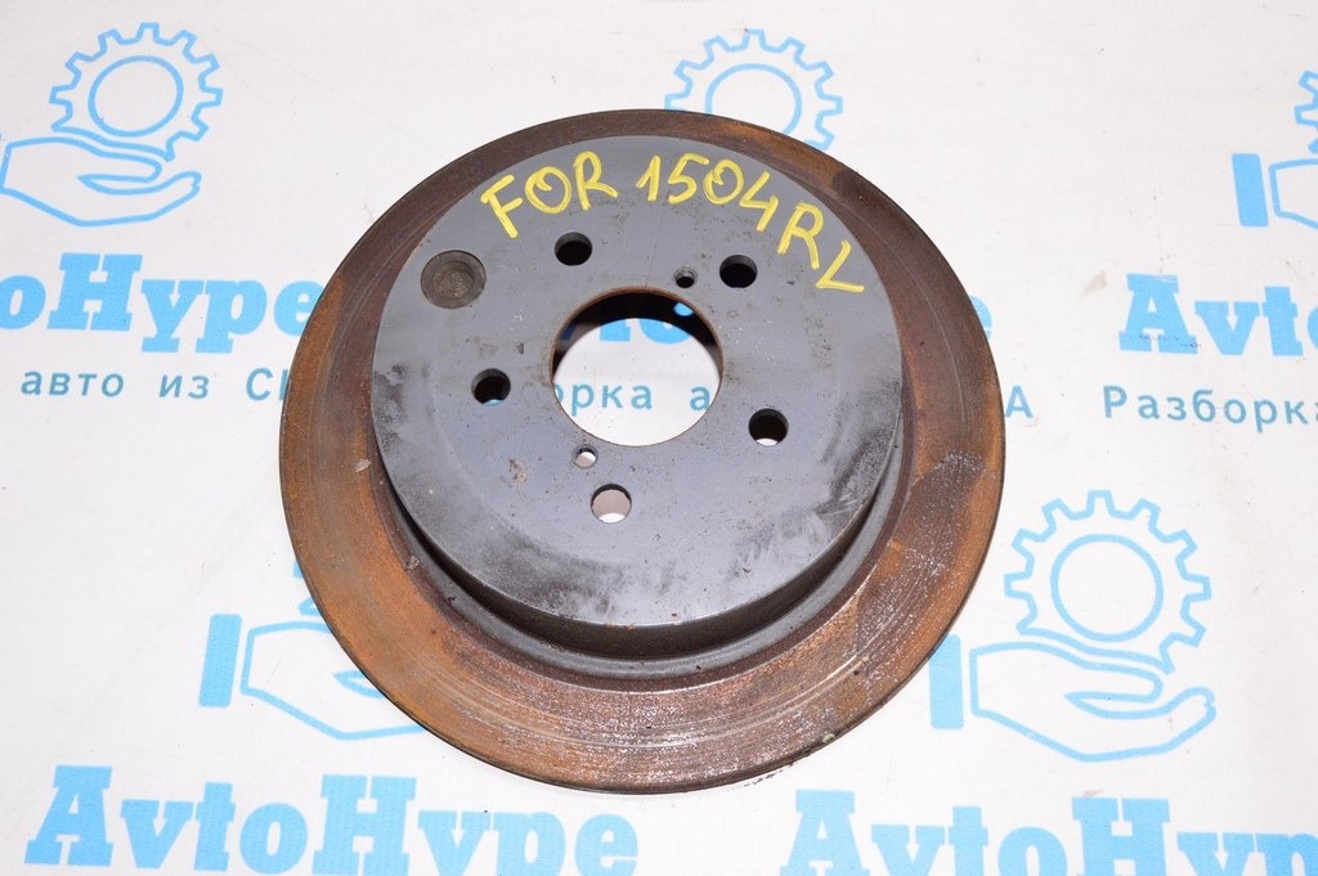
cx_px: 659
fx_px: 1372
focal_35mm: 38
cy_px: 438
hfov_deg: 51.3
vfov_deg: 35.4
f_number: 8
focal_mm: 25
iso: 1600
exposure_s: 1/80
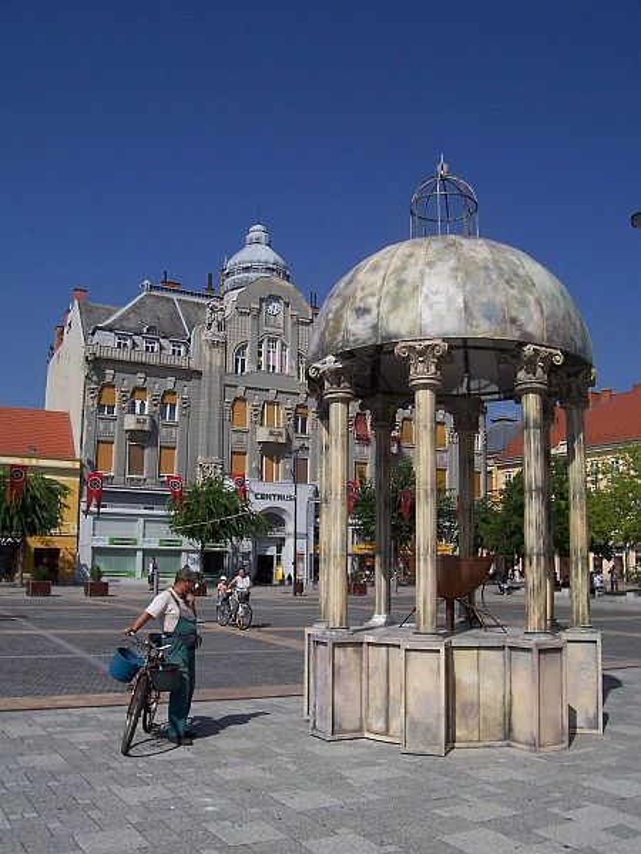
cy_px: 427
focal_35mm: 34
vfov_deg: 54.0
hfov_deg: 41.8
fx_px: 839
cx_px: 320
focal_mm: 5.6
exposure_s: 1/1000
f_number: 5.6
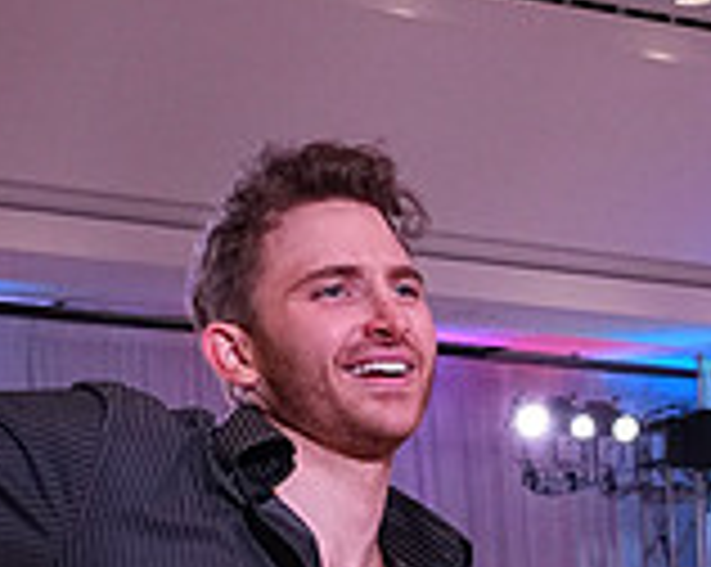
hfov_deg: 11.3
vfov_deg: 8.5
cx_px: 799
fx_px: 3552
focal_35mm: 169
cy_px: 1224
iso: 3200
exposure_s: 1/400
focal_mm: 33
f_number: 5
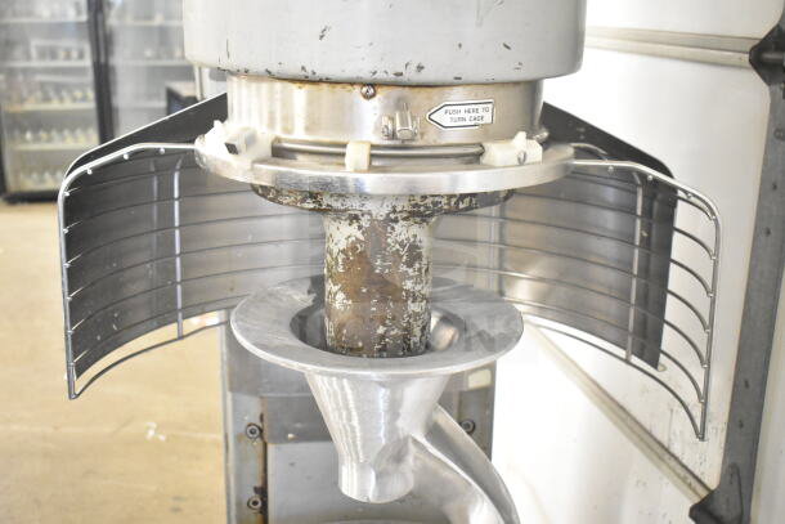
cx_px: 392
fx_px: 883
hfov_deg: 47.9
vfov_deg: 33.0
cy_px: 262
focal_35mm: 40
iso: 9000
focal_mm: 27
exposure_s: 1/40
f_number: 4
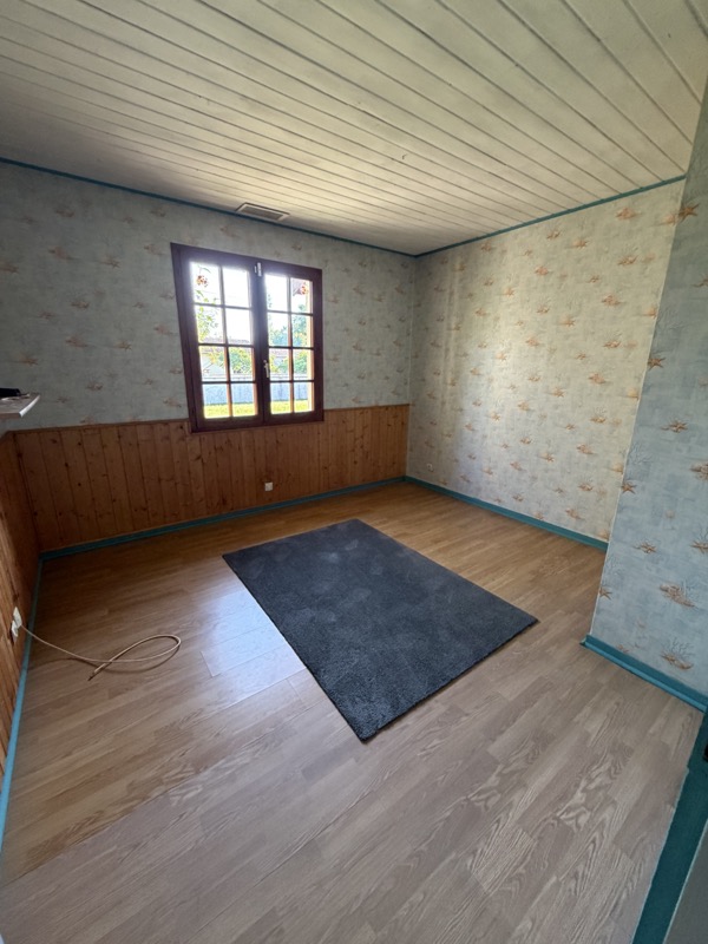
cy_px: 472
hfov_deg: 85.7
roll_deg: -1.3
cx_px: 354
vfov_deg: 102.1
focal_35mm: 14
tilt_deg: -14.8
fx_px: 382
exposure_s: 1/61
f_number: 2.2
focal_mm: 2.22
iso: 320
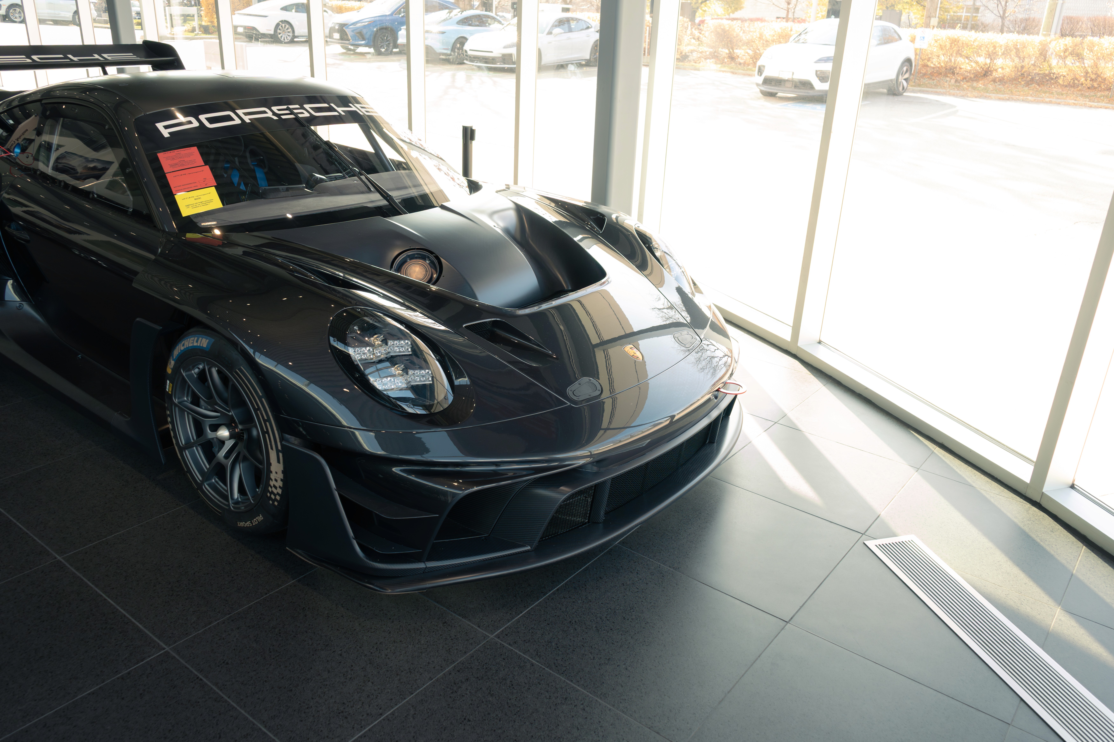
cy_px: 371
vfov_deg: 46.4
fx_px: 866
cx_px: 557
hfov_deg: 65.5
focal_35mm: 28
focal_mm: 28
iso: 1250
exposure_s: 1/200
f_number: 5.6
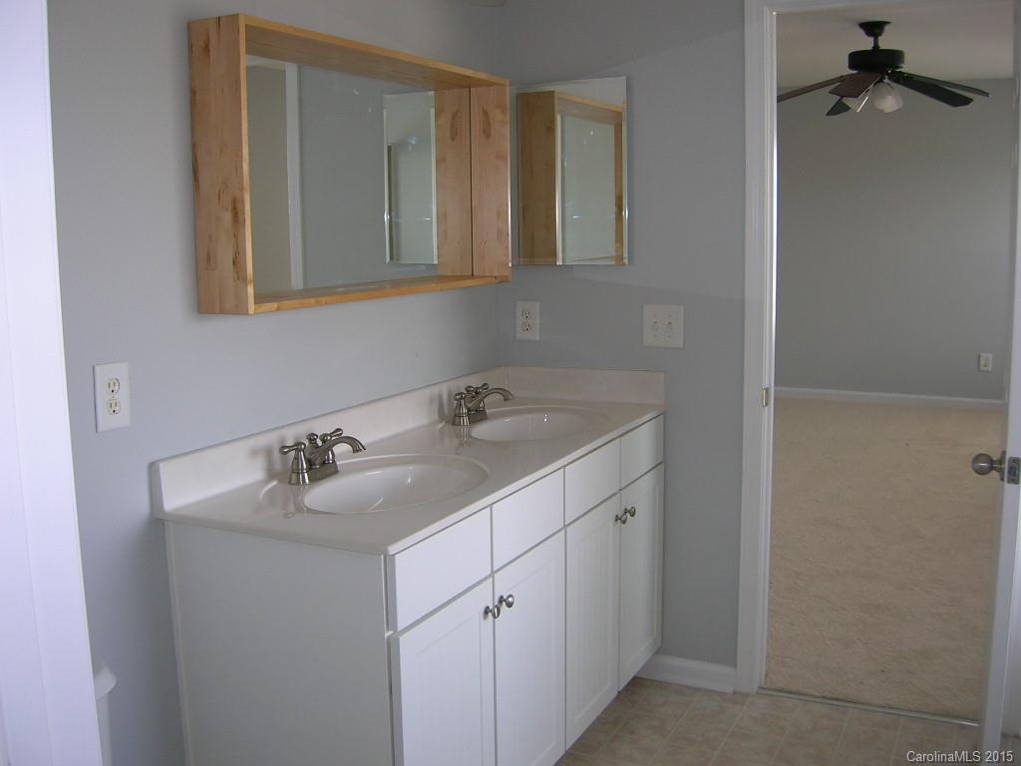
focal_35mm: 34
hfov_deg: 54.0
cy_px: 383
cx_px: 510
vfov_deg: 41.8
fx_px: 1003
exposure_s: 1/30
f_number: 2.9
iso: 50
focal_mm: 5.7
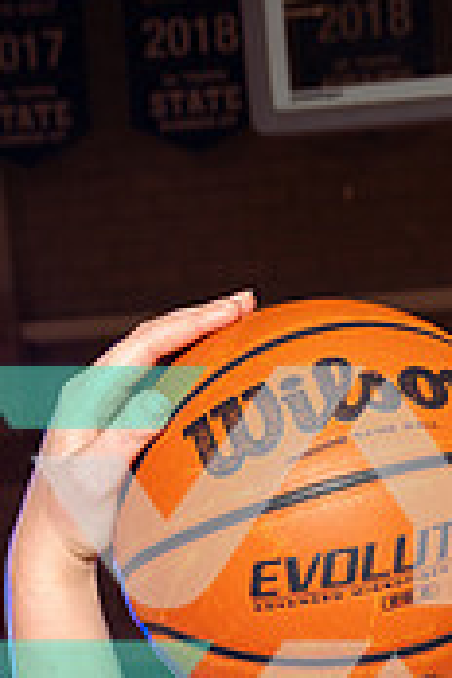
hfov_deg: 14.2
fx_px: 1751
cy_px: 764
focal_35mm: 93
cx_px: 553
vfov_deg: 20.8
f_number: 7.1
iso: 400
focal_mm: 36
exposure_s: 1/200
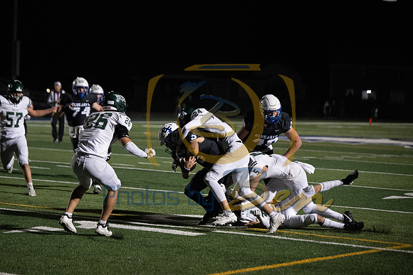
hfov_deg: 17.8
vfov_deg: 11.9
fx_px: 1320
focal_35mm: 115
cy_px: 138
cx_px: 206
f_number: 2.8
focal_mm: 115
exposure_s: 1/1250
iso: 5000
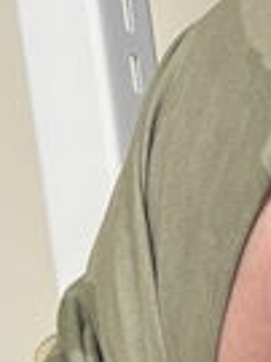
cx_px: 898
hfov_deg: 6.6
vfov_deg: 9.4
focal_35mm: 198
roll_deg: +4.5
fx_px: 2070
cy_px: 684
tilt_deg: -7.4
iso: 100
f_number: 1.6
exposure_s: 1/100
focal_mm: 5.96
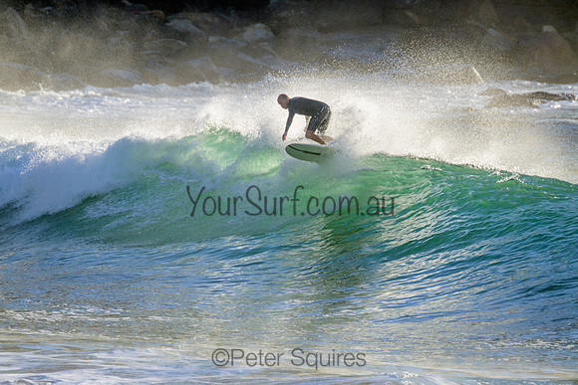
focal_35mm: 800
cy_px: 192
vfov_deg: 1.7
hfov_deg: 2.6
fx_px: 12847
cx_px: 289
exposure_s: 1/2000
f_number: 11
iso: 900
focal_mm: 800
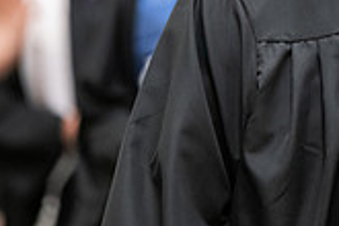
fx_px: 5810
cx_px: 409
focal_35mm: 617
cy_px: -130
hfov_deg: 3.3
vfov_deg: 2.2
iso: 2500
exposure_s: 1/200
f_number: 3.2
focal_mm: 175
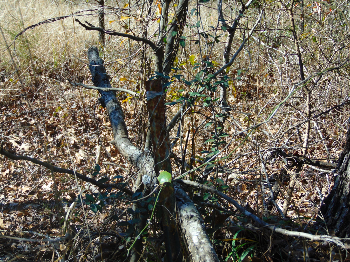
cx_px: 175
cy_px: 131
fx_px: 718
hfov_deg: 27.4
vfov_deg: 20.7
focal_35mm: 71
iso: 80
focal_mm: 12.8
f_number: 3.7
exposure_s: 1/320
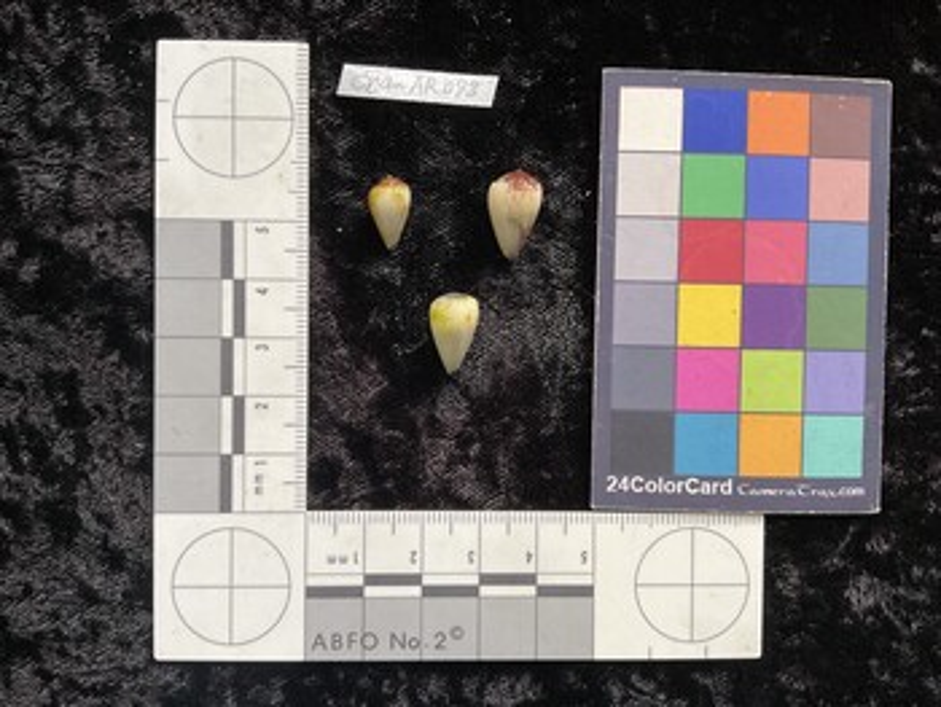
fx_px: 789
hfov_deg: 61.6
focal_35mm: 29
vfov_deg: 48.3
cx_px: 470
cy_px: 354
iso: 125
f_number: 1.8
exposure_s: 1/60
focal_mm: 3
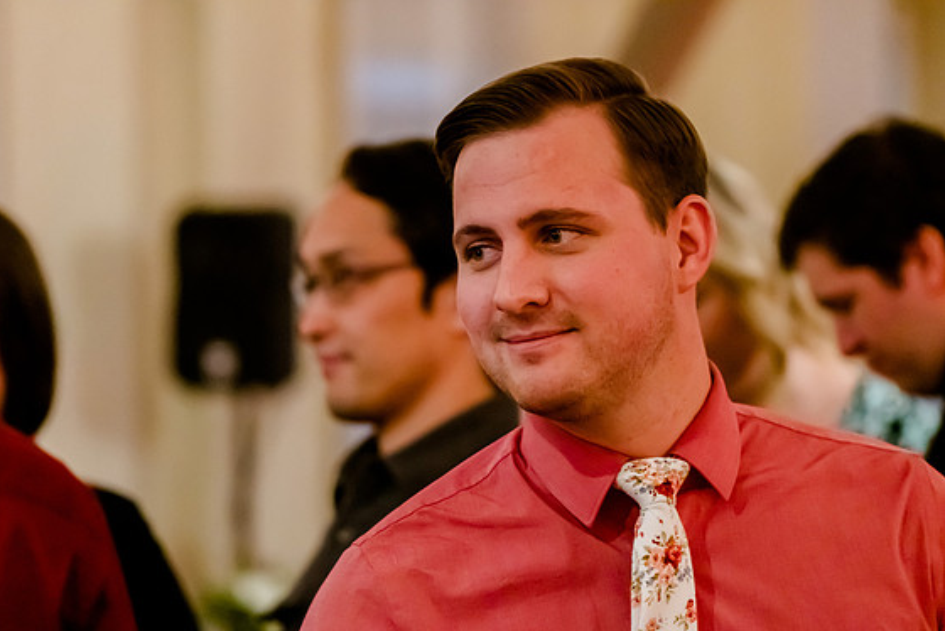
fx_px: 4281
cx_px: 457
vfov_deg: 8.4
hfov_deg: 12.6
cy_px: 323
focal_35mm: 163
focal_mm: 105
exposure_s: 1/200
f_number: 2.8
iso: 4000
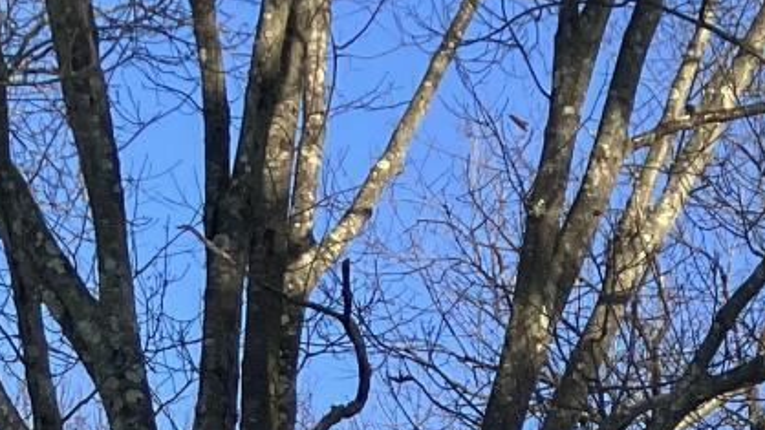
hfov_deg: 13.8
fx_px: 2961
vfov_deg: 6.7
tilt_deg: +0.7
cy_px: 1696
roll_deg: -2.1
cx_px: 1169
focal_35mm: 146
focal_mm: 3.99
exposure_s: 1/934
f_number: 1.8
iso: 32
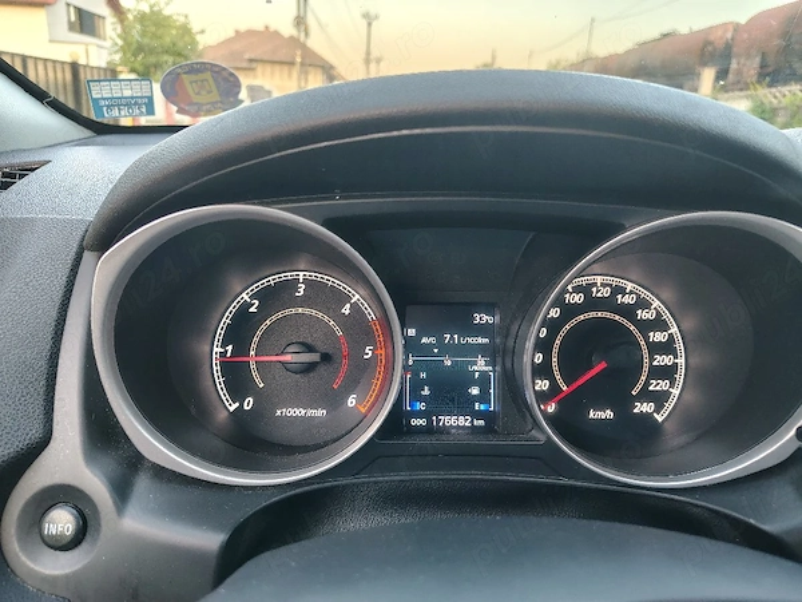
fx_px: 556
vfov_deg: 56.8
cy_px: 301
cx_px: 401
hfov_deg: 71.6
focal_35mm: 24
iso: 651
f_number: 1.8
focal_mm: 5.56
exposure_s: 1/50
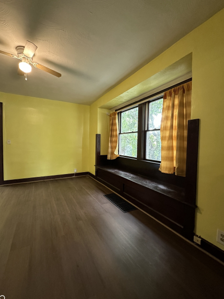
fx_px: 129
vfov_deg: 98.1
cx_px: 106
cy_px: 147
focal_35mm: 15
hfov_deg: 81.7
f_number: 2.2
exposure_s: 1/60
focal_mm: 2.22
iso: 640
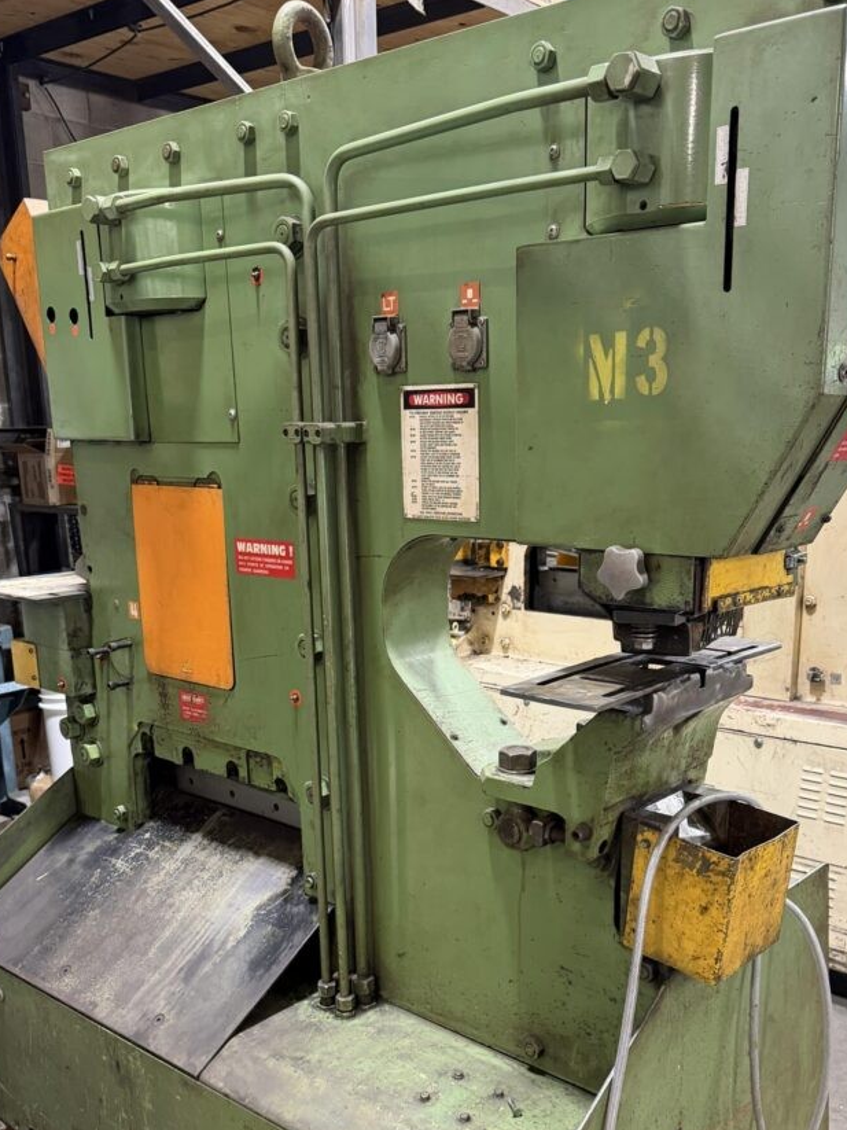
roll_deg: +1.0
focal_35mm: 35
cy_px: 714
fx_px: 1142
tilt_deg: -14.6
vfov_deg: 52.0
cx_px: 445
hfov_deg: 40.7
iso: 400
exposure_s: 1/60
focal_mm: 6.76
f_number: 1.78
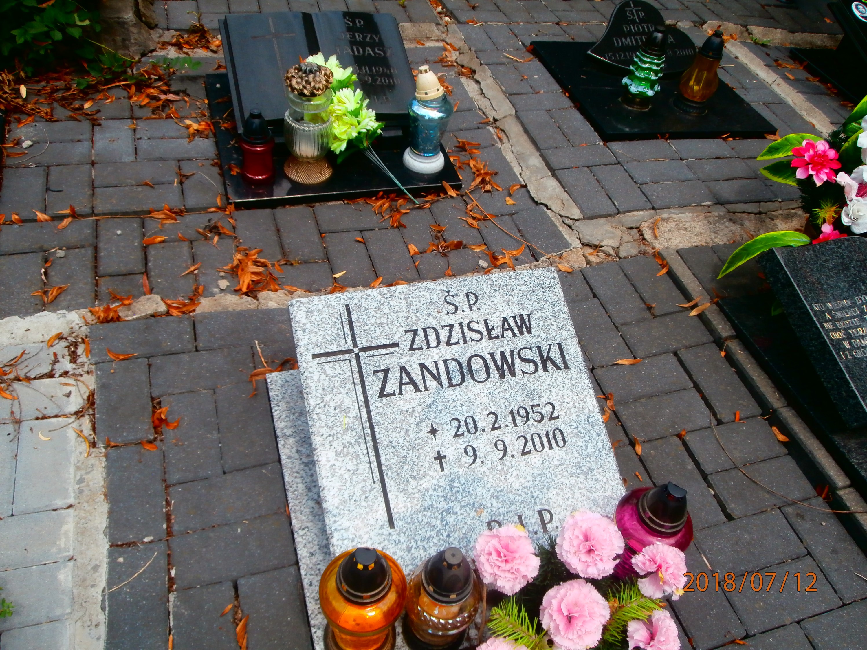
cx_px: 434
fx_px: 751
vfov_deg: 46.8
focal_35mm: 30
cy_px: 325
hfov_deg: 60.0
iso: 100
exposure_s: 1/500
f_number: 3.5
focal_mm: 5.36
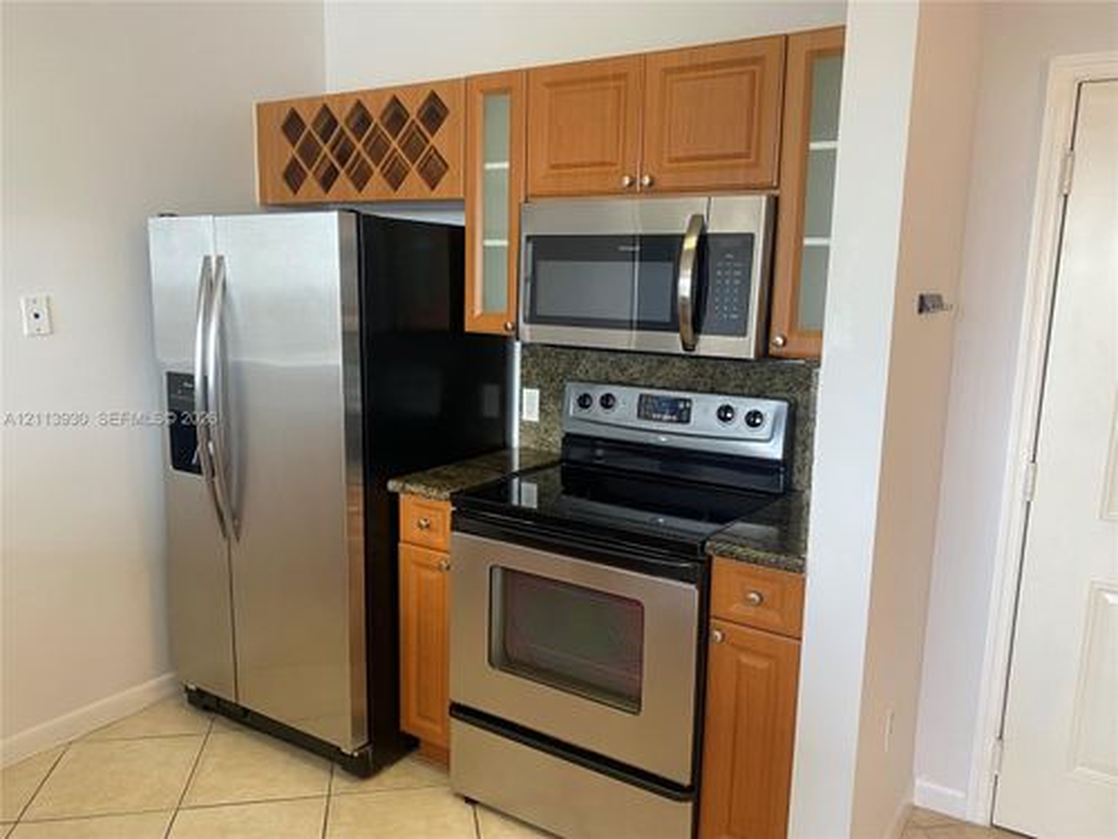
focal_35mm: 26
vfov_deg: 53.1
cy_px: 420
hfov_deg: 67.3
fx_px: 840
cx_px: 559
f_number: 1.8
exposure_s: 1/60
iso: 80
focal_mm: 4.25
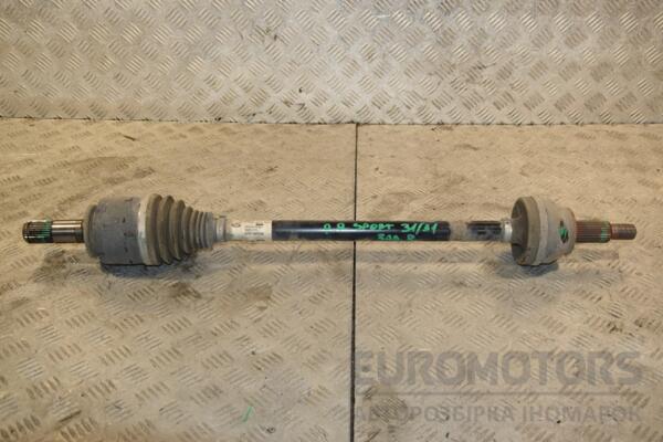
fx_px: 691
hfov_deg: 51.3
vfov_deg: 35.5
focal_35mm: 38
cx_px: 332
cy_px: 221
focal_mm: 25
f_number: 6.3
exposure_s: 1/200
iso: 800
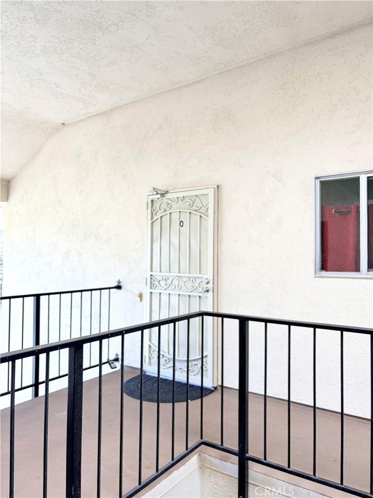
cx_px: 186
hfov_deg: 53.1
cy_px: 249
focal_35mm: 26
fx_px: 374
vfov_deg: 67.3
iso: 125
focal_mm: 5.96
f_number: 1.6
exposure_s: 1/122
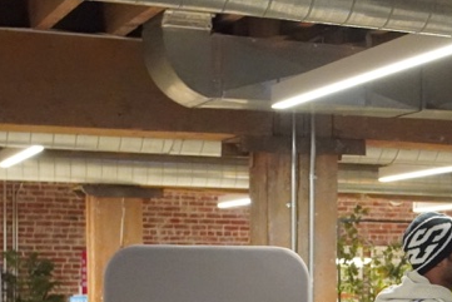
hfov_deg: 17.0
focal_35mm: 115
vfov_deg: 11.6
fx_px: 1440
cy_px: 391
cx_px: 546
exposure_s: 1/160
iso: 6400
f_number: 4
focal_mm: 23
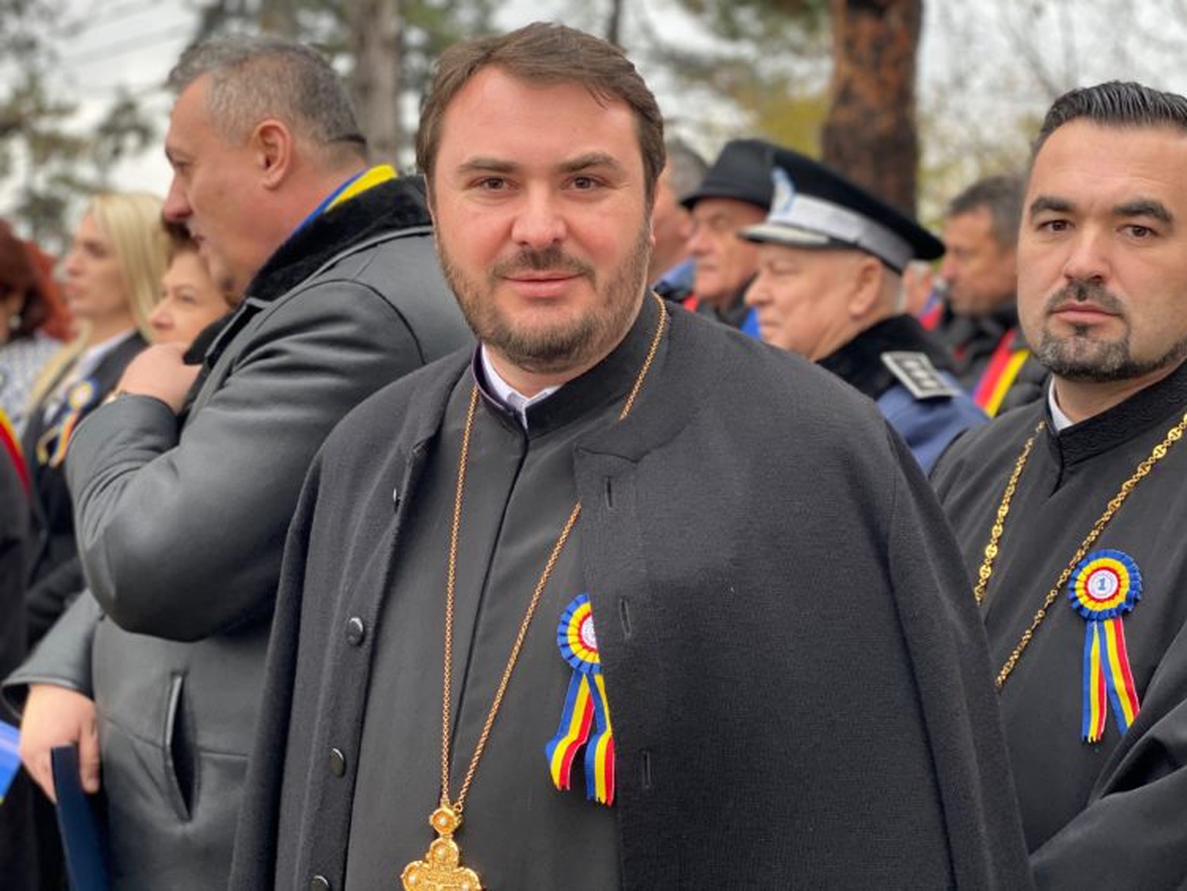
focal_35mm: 52
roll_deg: -2.4
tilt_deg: -4.7
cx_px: 594
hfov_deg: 36.8
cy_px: 446
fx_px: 1784
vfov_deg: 28.0
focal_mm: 6
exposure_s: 1/122
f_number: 2
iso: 50
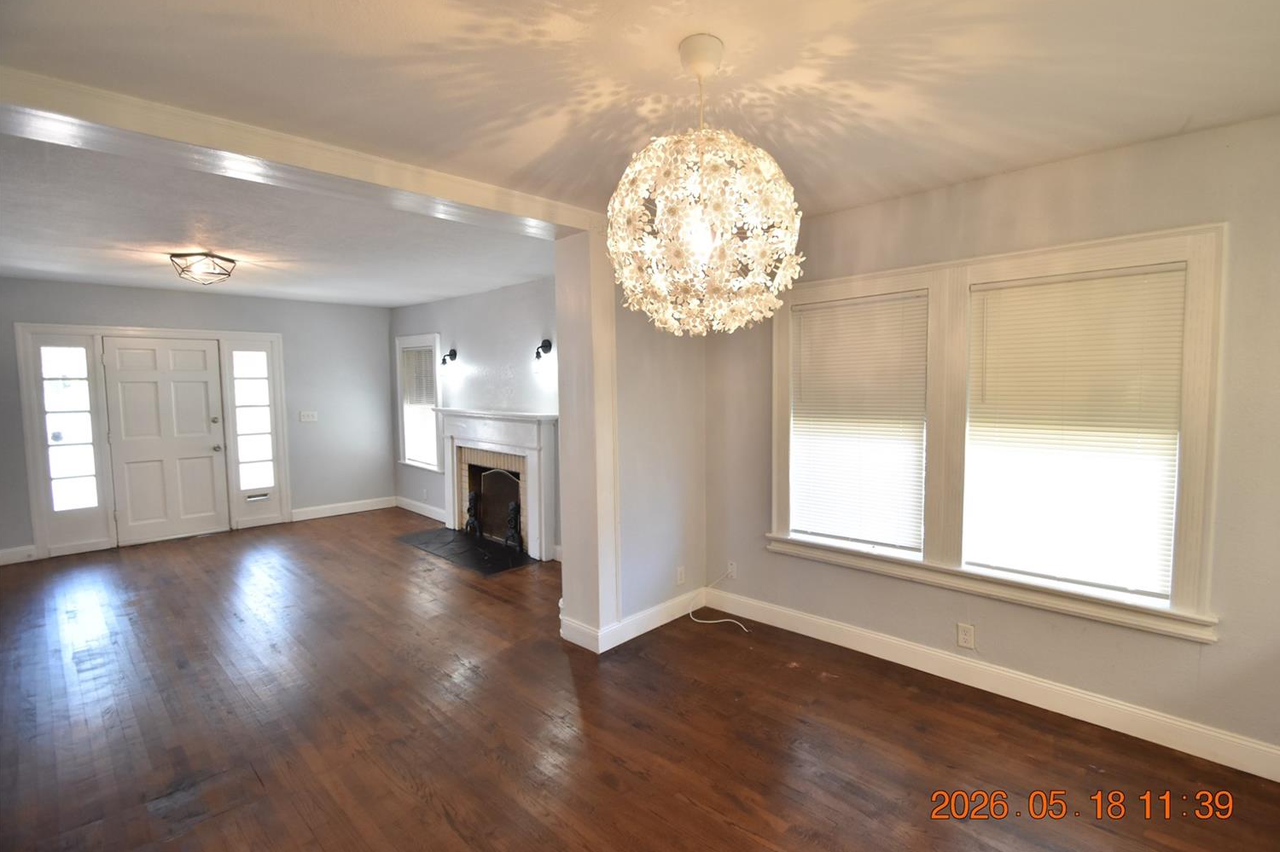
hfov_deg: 96.6
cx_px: 679
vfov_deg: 73.7
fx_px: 569
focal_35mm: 16
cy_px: 419
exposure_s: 1/60
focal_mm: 10
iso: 800
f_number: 3.5
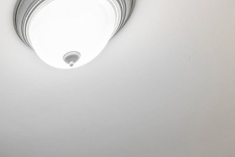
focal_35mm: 63
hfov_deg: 28.5
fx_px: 411
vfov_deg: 15.1
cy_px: 353
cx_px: -33
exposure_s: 1/2.5
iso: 400
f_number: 8
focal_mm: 14
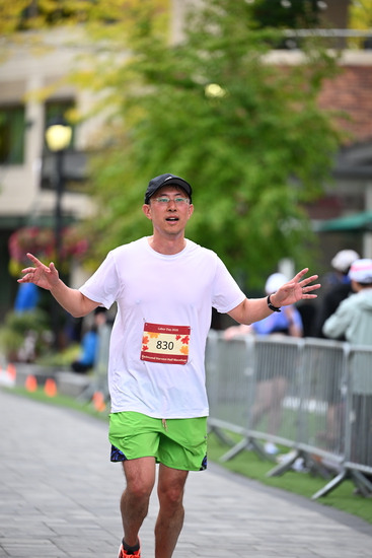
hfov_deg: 7.2
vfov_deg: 10.8
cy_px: 279
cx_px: 186
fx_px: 2943
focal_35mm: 190
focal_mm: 190
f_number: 2.8
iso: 640
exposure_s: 1/2000
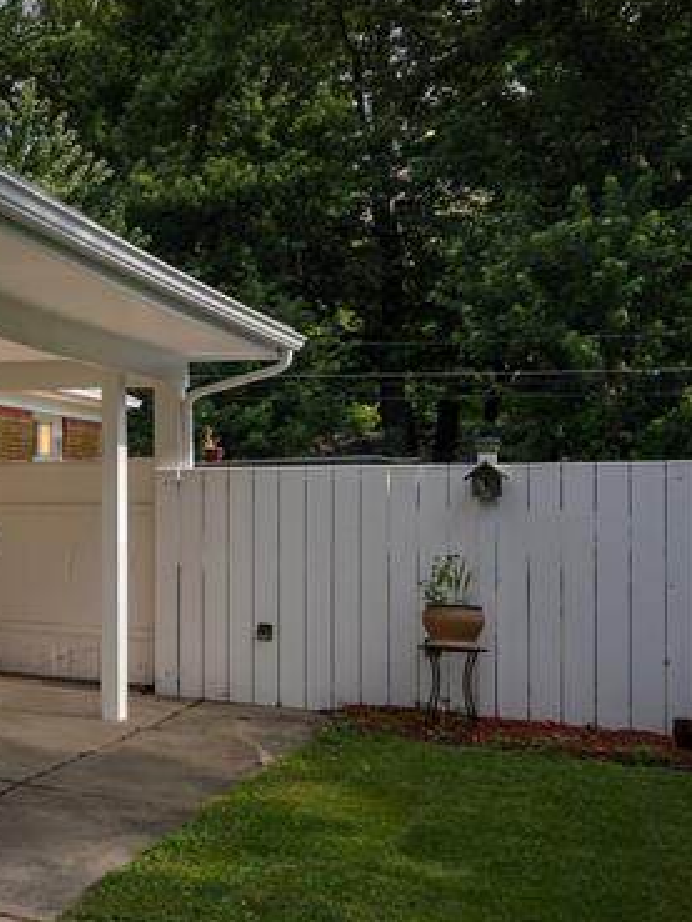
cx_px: -537
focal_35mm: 48
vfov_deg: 39.6
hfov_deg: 21.1
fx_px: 1279
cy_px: 475
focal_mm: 18
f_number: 9
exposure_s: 1/50
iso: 250
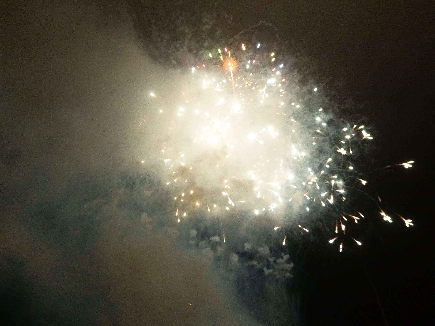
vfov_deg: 44.2
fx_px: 402
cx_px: 218
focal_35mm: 32
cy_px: 163
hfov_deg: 56.8
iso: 400
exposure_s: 1/13
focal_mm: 5.4
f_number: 3.5
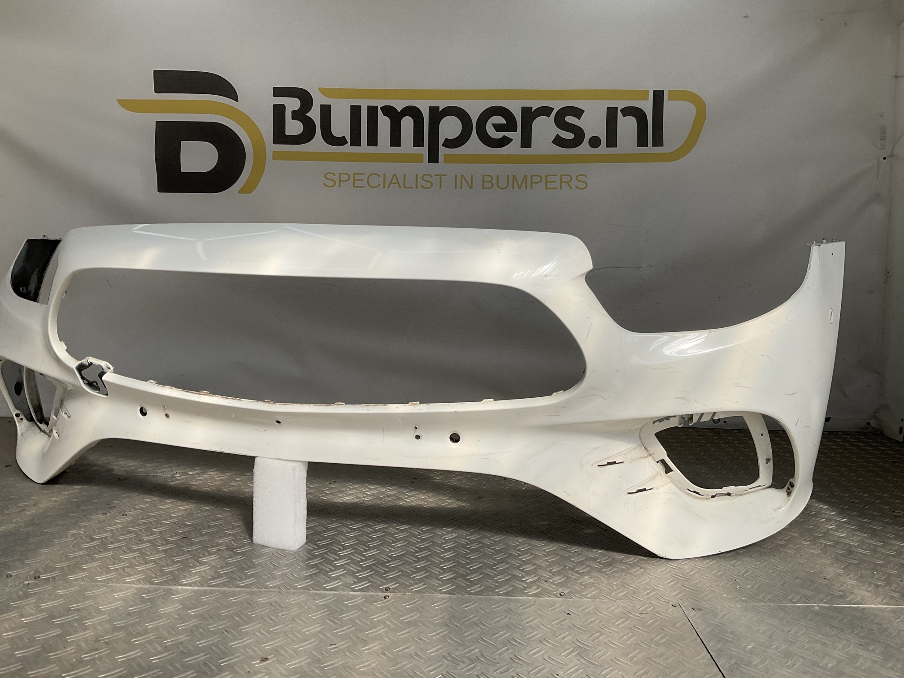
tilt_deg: -5.8
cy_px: 339
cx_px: 452
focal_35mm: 29
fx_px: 757
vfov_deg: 48.2
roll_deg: -2.6
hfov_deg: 61.7
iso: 16
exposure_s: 1/1577
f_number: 1.8
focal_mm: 3
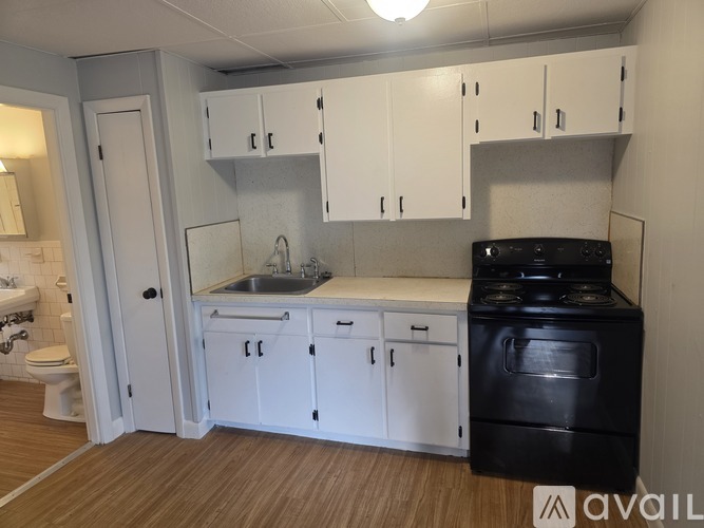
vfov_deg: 58.9
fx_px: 468
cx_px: 352
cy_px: 264
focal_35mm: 23
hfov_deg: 73.9
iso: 200
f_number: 1.7
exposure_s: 1/120
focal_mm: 6.3
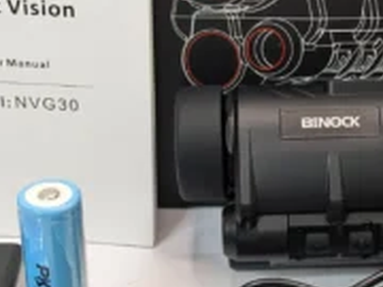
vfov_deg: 16.4
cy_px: 111
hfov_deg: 21.6
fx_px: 996
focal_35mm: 90
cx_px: 289
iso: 101
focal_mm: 4.38
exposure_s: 1/33.3
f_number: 1.73
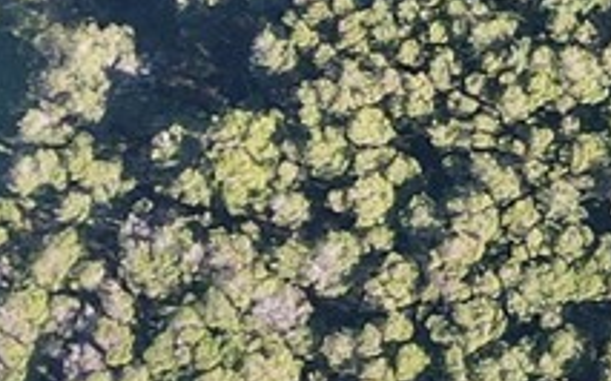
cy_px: -258
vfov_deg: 6.7
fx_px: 3180
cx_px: 1354
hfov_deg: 9.9
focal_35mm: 191
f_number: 2.8
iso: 100
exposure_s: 1/90
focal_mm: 4.5
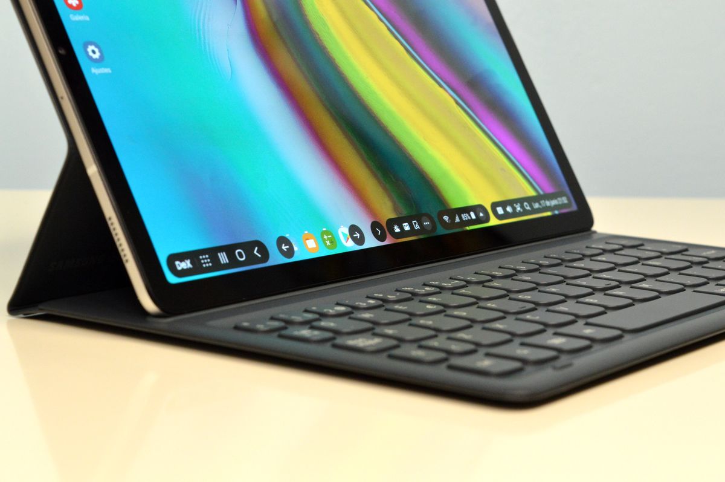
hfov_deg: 24.6
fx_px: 1659
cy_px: 241
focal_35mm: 82
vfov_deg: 16.5
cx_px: 362
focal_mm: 55
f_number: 10
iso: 1600
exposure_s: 1/25
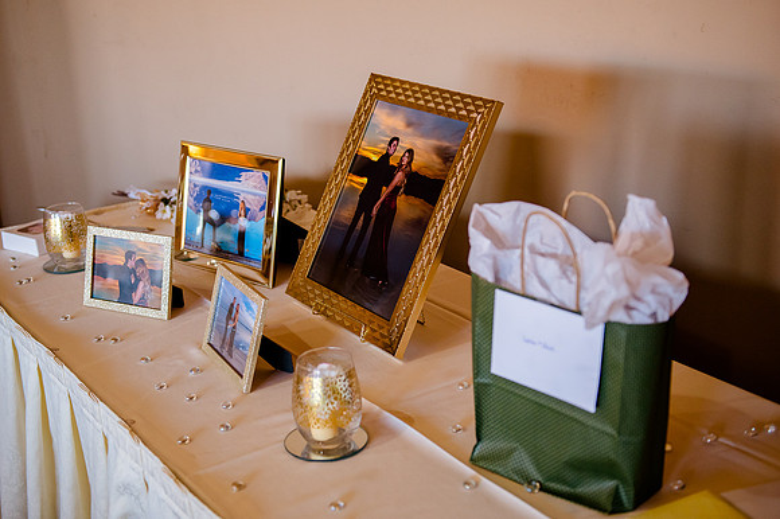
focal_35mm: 53
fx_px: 1146
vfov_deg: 25.5
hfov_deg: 37.6
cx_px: 354
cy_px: 232
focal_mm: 45
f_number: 2.8
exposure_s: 1/160
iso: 2000
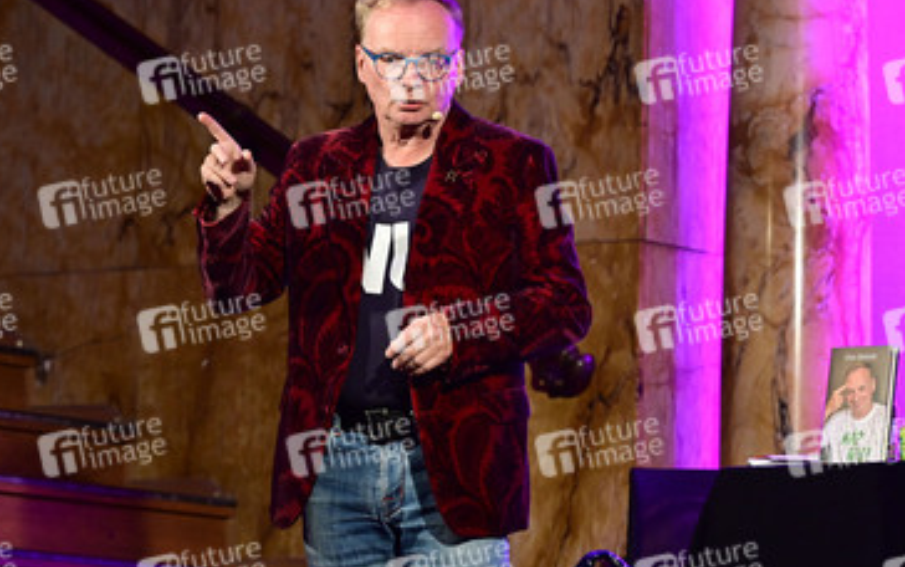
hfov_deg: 10.1
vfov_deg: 6.3
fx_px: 5133
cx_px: 384
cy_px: 261
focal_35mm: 208
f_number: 4.5
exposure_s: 1/320
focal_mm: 165
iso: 5000
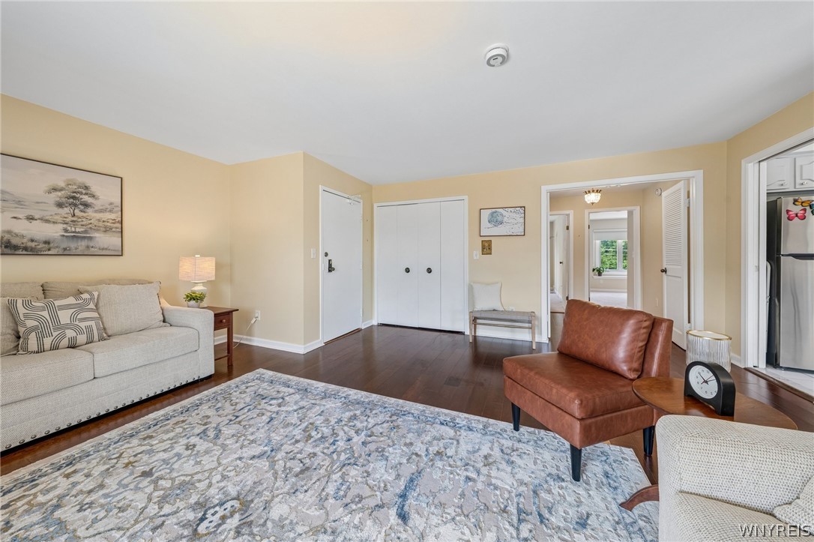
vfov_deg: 89.9
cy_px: 271
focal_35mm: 12
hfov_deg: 112.6
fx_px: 271
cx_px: 407
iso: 400
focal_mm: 12
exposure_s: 1/20
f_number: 9
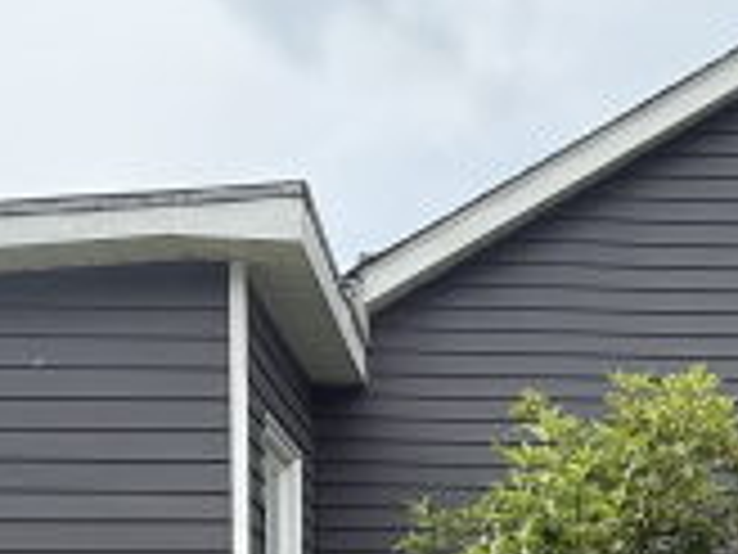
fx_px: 1215
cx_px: 551
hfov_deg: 33.1
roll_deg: -0.9
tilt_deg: -1.4
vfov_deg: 22.6
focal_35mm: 57
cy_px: 743
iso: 64
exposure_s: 1/631
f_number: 2.2
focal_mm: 2.22
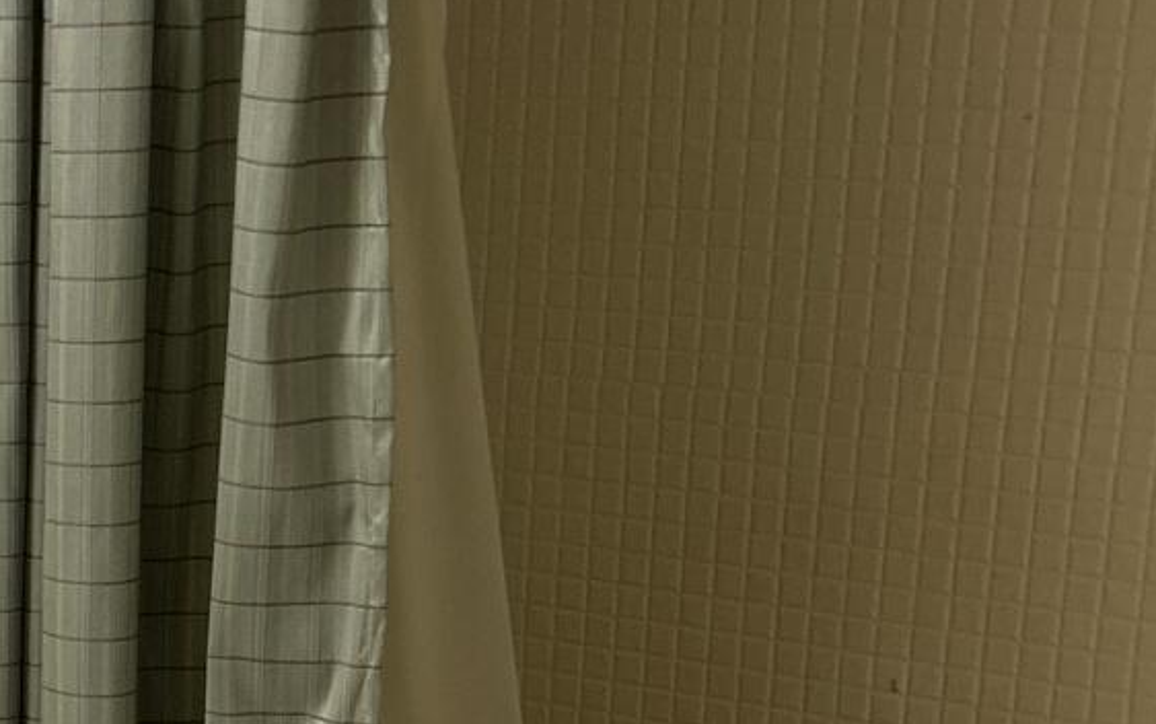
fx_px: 3089
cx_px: -372
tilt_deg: -17.8
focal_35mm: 98
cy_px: 860
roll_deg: +1.7
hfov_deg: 19.5
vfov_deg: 13.0
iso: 125
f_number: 1.5
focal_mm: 5.7
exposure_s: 1/60
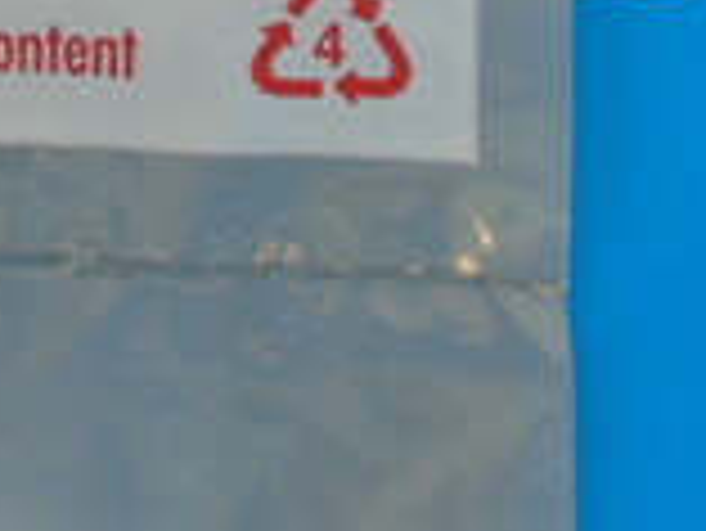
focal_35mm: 245
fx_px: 5001
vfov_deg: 5.9
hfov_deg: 8.0
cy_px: -513
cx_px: -216
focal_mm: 10.8
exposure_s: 1/30
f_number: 3.6
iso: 100
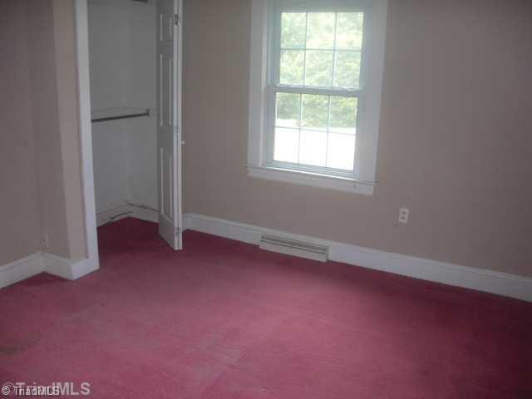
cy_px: 200
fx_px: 553
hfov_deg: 51.4
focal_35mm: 36
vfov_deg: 39.7
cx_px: 266
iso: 200
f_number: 2.8
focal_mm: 6.3
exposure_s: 1/60
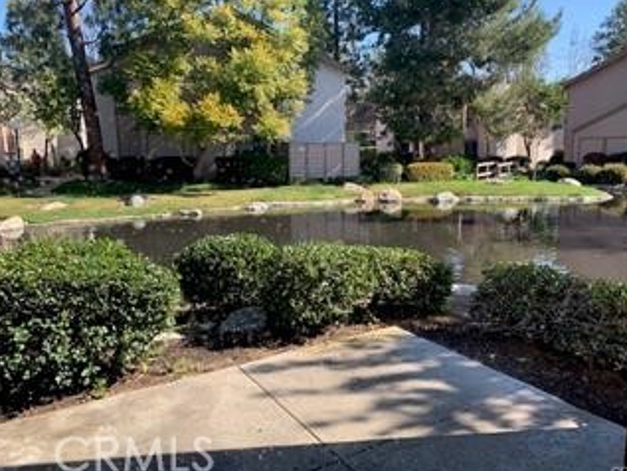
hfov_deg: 63.4
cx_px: 327
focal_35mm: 28
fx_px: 507
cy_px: 230
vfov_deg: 49.8
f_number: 1.8
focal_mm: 4.25
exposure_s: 1/457
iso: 25
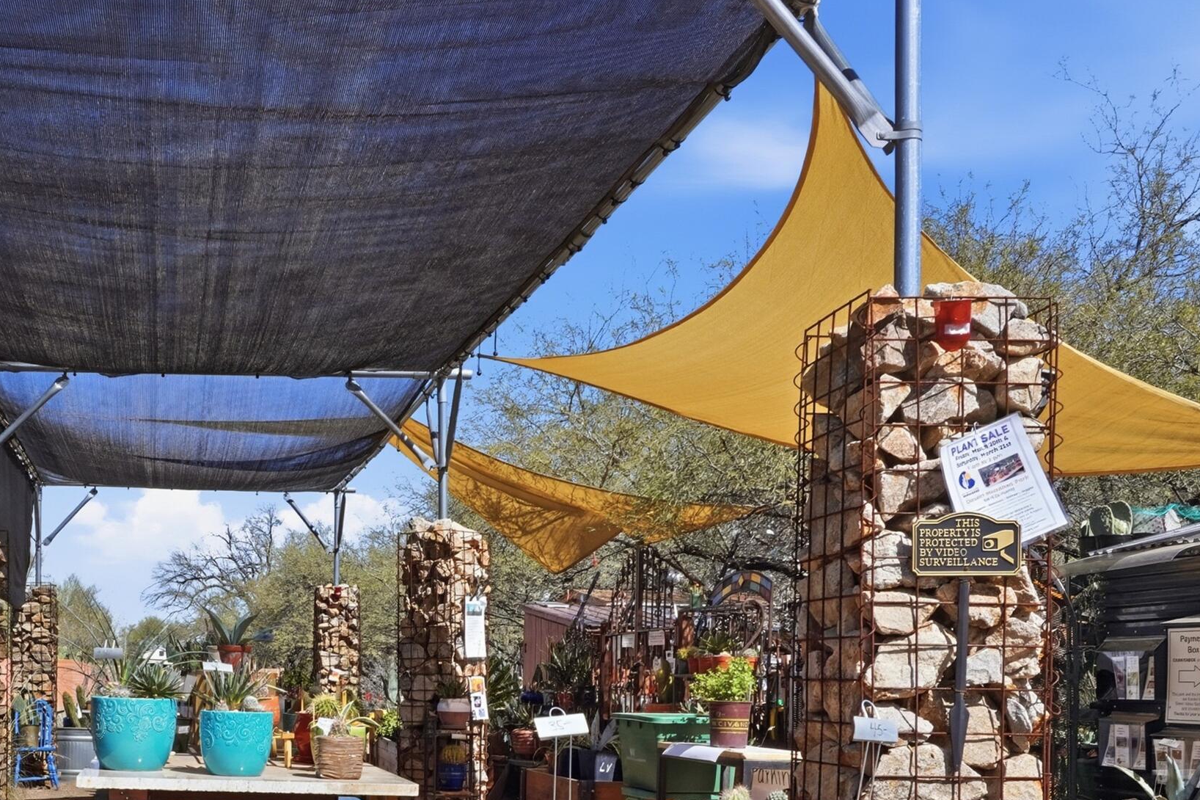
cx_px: 264
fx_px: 1466
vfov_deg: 29.7
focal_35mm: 44
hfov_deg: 42.8
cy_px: 648
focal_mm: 16
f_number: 10
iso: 250
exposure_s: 1/800
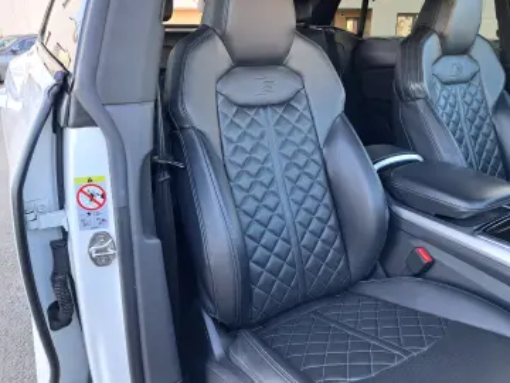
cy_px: 192
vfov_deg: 51.4
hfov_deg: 65.3
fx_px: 398
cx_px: 255
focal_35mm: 27
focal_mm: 4
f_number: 1.8
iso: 64
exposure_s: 1/50
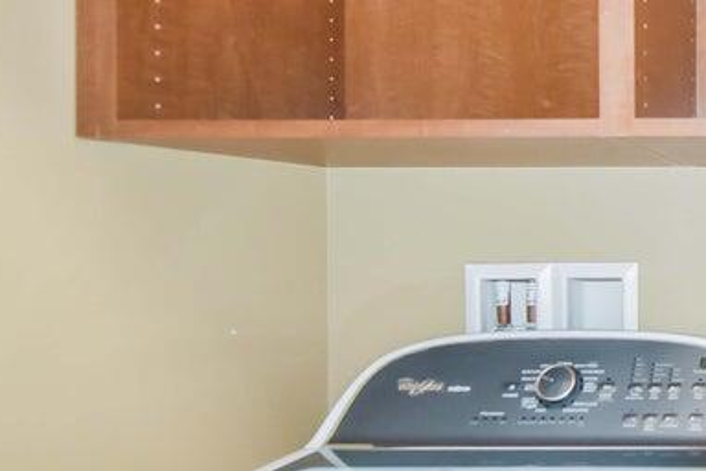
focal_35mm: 35
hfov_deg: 39.7
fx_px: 686
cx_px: 839
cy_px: 206
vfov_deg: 37.8
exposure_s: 1/60
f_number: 2.8
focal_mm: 14
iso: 2200
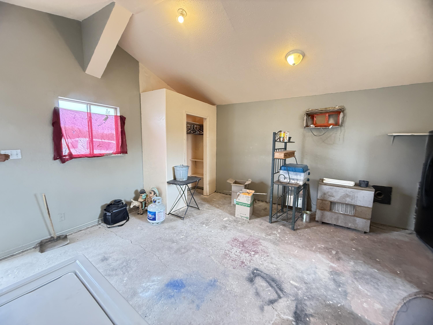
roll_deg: -1.7
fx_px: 175
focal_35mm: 14
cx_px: 216
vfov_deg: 85.7
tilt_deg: -6.5
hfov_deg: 102.1
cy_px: 162
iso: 500
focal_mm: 2.22
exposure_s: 1/60
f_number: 2.2
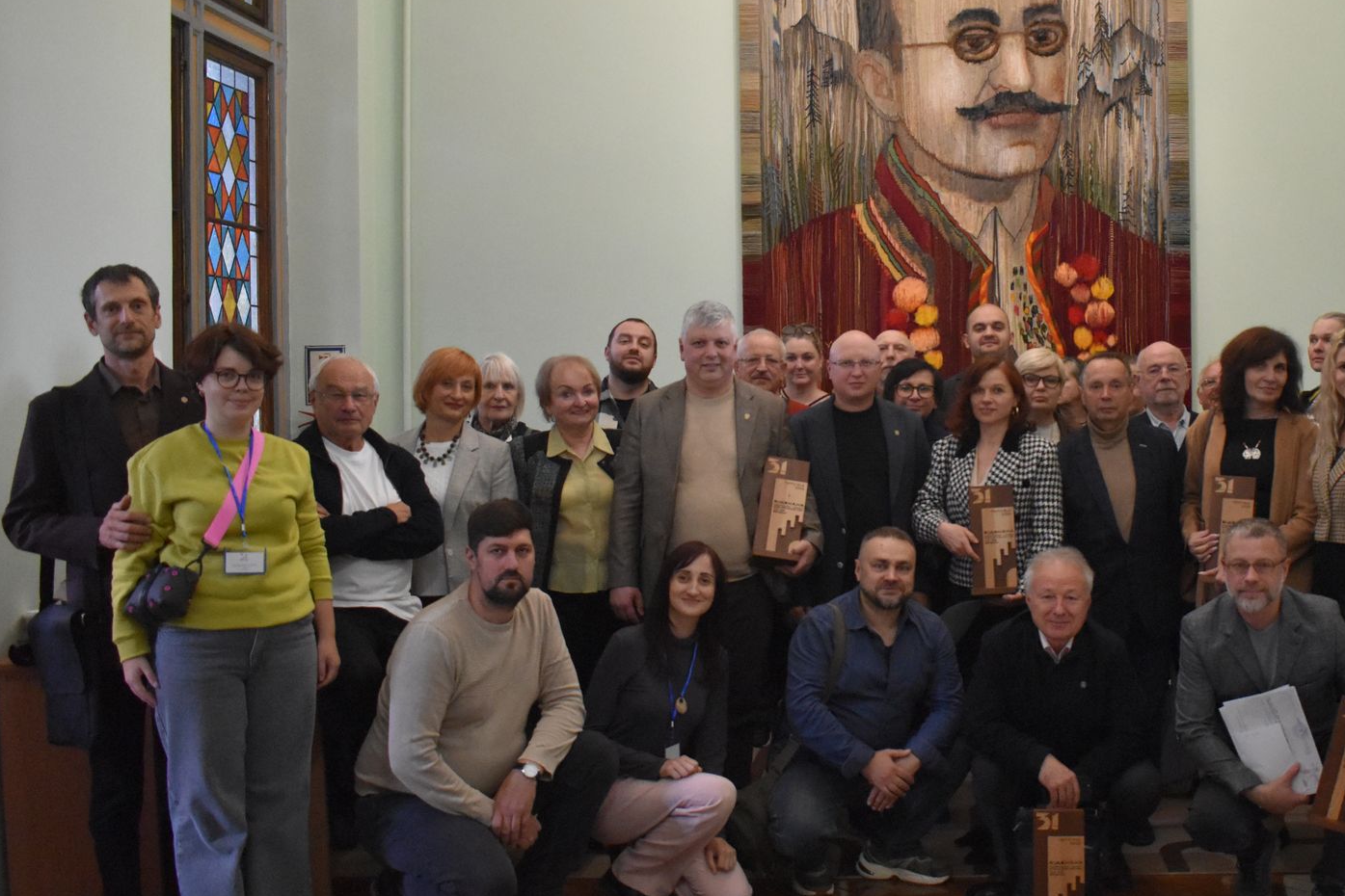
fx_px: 1606
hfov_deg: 44.3
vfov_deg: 31.2
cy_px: 431
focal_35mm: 43
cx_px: 960
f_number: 3.8
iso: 4000
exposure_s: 1/60
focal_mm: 20
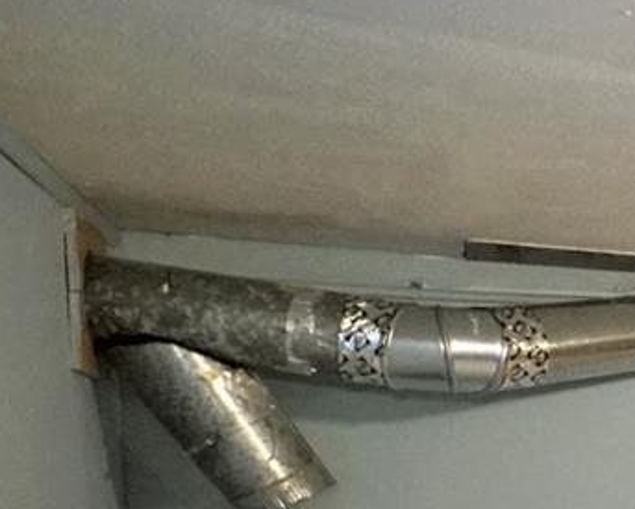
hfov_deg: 15.9
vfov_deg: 20.7
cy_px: 579
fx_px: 1317
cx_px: 1463
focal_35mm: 70
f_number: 4
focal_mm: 16
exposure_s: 1/160
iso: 6400
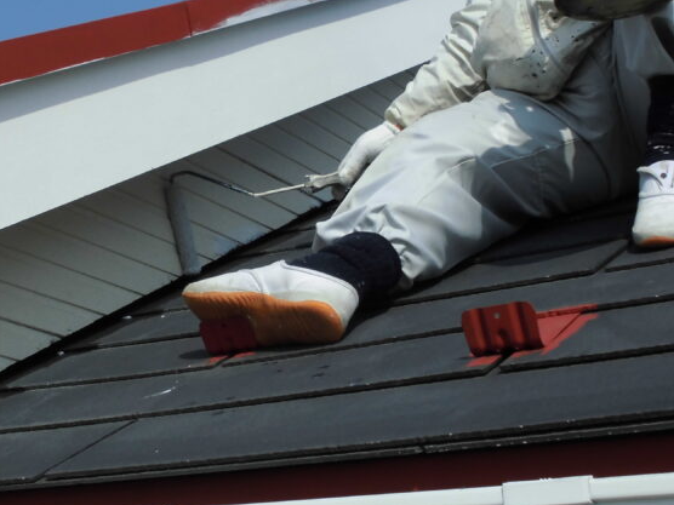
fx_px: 1363
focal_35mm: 70
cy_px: 212
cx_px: 210
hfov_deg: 27.6
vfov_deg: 21.0
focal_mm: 6.9
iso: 100
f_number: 4.2
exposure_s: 1/800
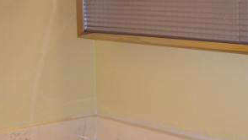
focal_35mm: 90
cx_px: 171
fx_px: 592
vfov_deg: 13.5
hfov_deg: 23.5
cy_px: 94
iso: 200
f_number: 2.7
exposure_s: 1/40
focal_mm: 6.2
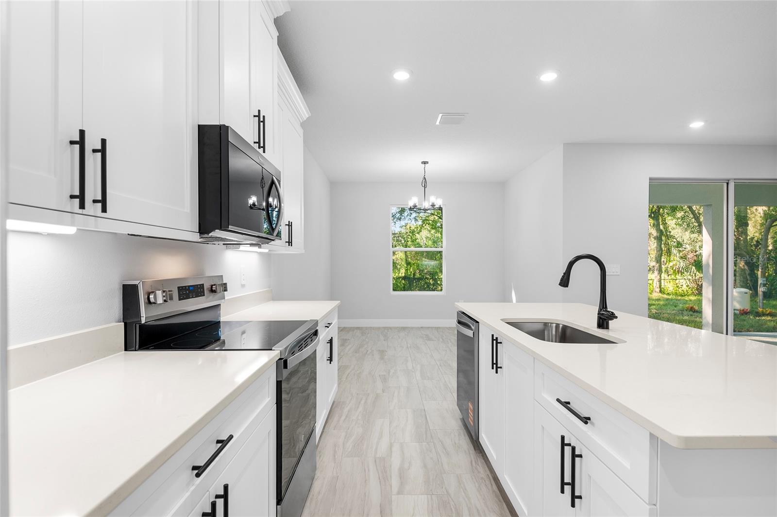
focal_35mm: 18
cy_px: 258
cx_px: 388
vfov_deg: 67.3
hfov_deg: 90.0
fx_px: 388
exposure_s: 1/5
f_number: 9
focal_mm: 18
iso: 100
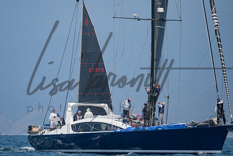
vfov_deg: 2.9
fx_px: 3052
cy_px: 65
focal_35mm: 471
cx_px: 97
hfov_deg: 4.4
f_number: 6.3
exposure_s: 1/2000
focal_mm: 400
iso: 250
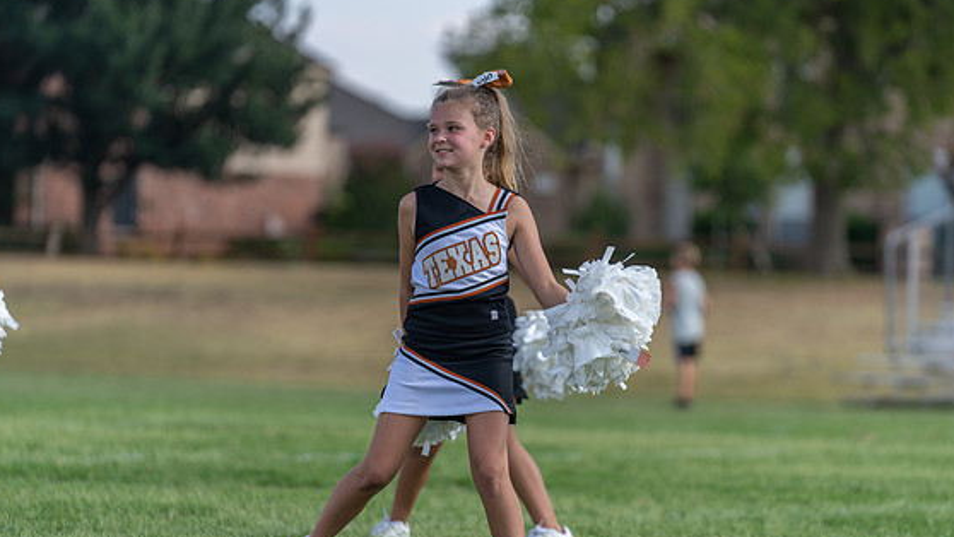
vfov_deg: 5.6
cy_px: 292
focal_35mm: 218
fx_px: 5515
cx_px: 477
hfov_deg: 9.9
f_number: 3.5
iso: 125
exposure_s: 1/1000
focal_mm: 200
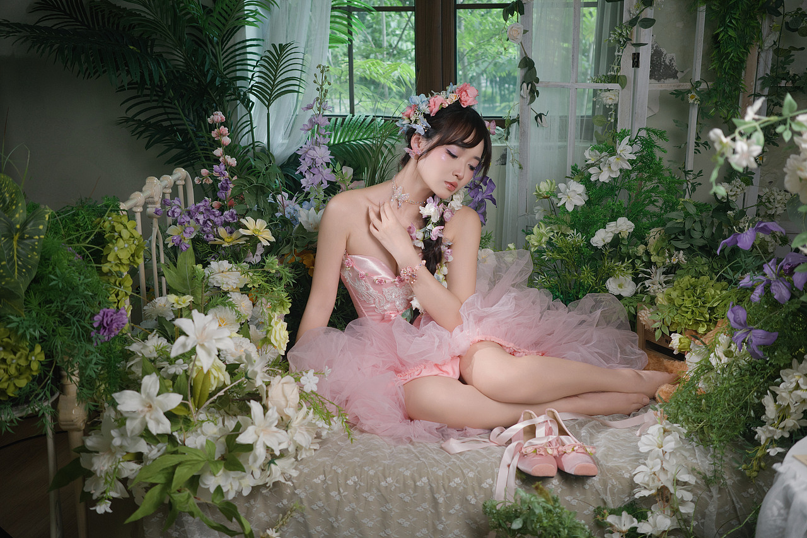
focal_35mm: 40
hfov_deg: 48.5
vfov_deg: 33.4
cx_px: 404
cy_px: 269
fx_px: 896
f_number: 2.8
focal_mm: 26
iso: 640
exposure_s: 1/50
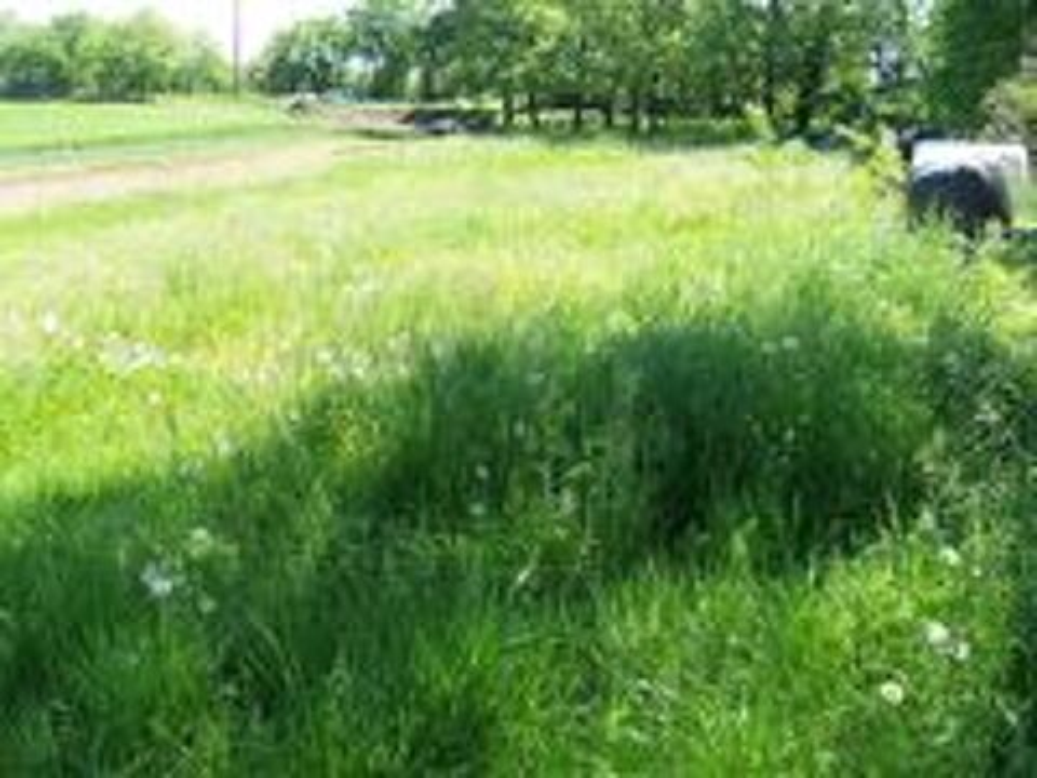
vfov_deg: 40.7
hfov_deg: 52.6
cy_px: 389
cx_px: 518
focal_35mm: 35
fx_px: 1049
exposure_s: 1/350
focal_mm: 6
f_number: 2.8
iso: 80
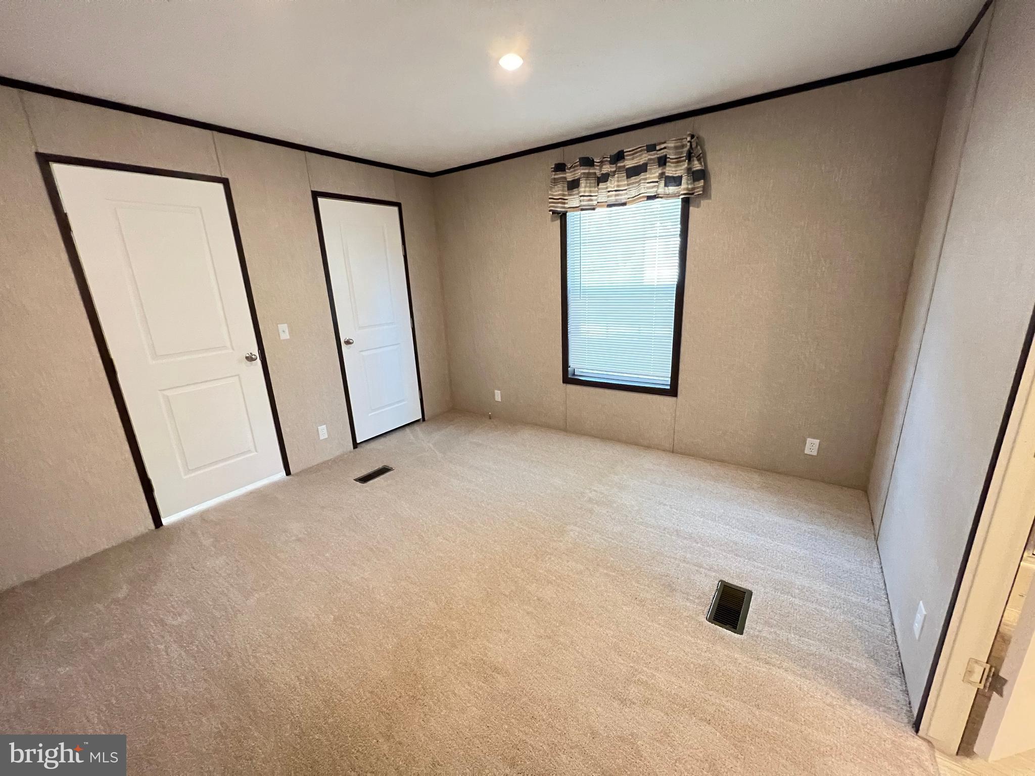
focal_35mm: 13
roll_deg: +2.6
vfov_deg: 89.9
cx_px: 518
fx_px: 389
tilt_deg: -16.3
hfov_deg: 106.2
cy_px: 388
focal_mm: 1.57
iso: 800
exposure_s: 1/60
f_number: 1.8
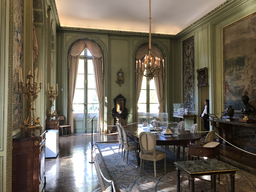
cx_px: 128
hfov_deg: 63.4
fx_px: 207
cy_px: 96
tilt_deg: +1.5
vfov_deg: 49.7
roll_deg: +0.9
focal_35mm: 28
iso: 64
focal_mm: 4
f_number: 1.8
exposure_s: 1/17
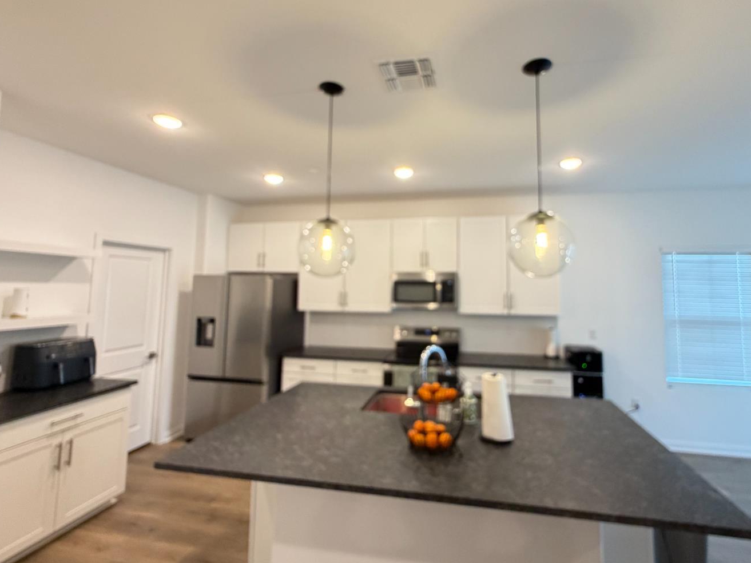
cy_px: 257
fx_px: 347
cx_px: 414
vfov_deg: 77.9
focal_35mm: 16
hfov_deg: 94.2
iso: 320
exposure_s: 1/60
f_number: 2.2
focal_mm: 2.22
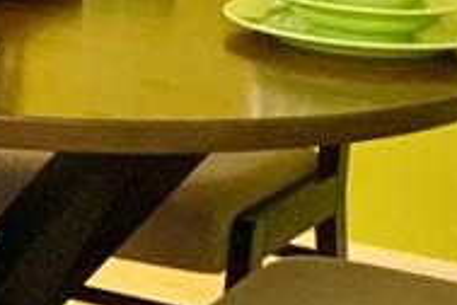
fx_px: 2069
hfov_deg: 11.4
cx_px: -440
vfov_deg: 8.1
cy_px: -254
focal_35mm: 163
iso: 160
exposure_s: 1/60
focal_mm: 3
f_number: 1.8
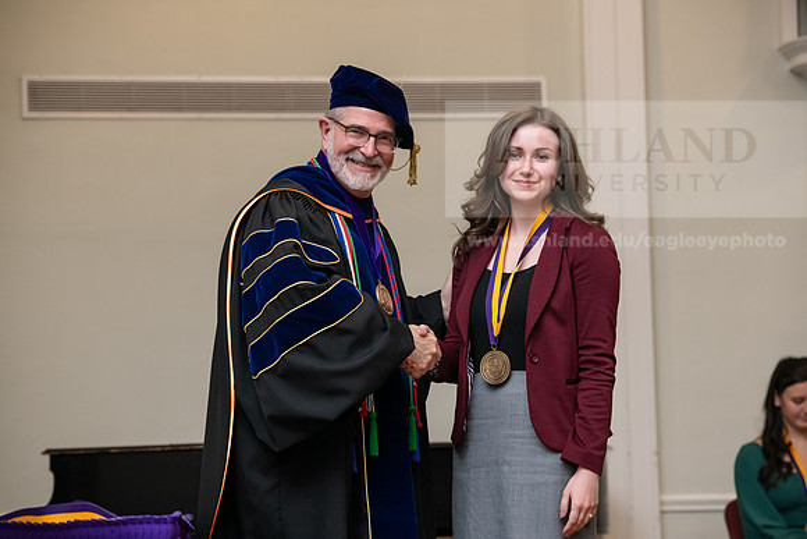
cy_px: 270
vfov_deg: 12.2
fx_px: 2511
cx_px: 404
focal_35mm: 112
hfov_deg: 18.3
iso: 2500
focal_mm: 112
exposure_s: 1/200
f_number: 4.5
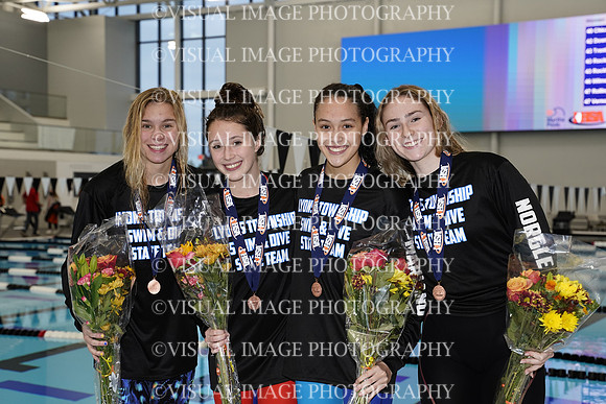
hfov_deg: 33.4
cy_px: 202
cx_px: 303
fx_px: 1010
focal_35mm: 60
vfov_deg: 22.6
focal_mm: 60
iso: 1600
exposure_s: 1/200
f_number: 5.6
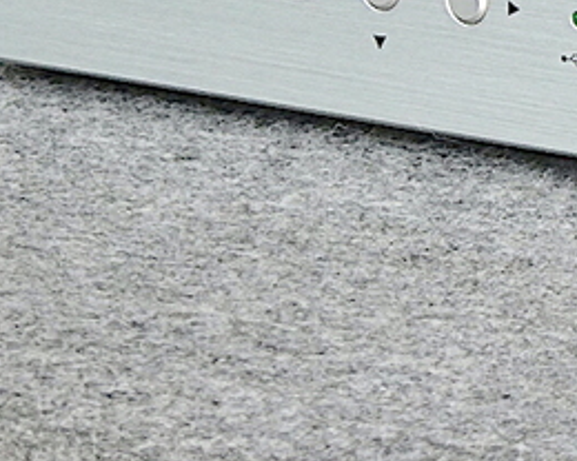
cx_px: 830
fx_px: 10588
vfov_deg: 2.5
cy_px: -40
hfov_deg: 3.1
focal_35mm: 620
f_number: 5.6
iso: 200
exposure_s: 1/13
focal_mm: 30.9
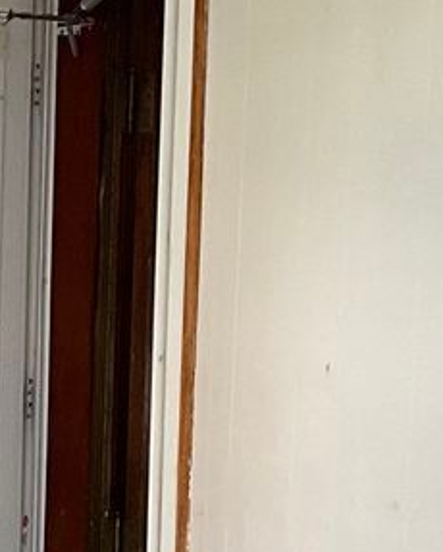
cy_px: 643
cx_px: -316
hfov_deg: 10.0
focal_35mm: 148
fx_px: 2423
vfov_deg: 12.7
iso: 80
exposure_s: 1/60
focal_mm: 3
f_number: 1.8
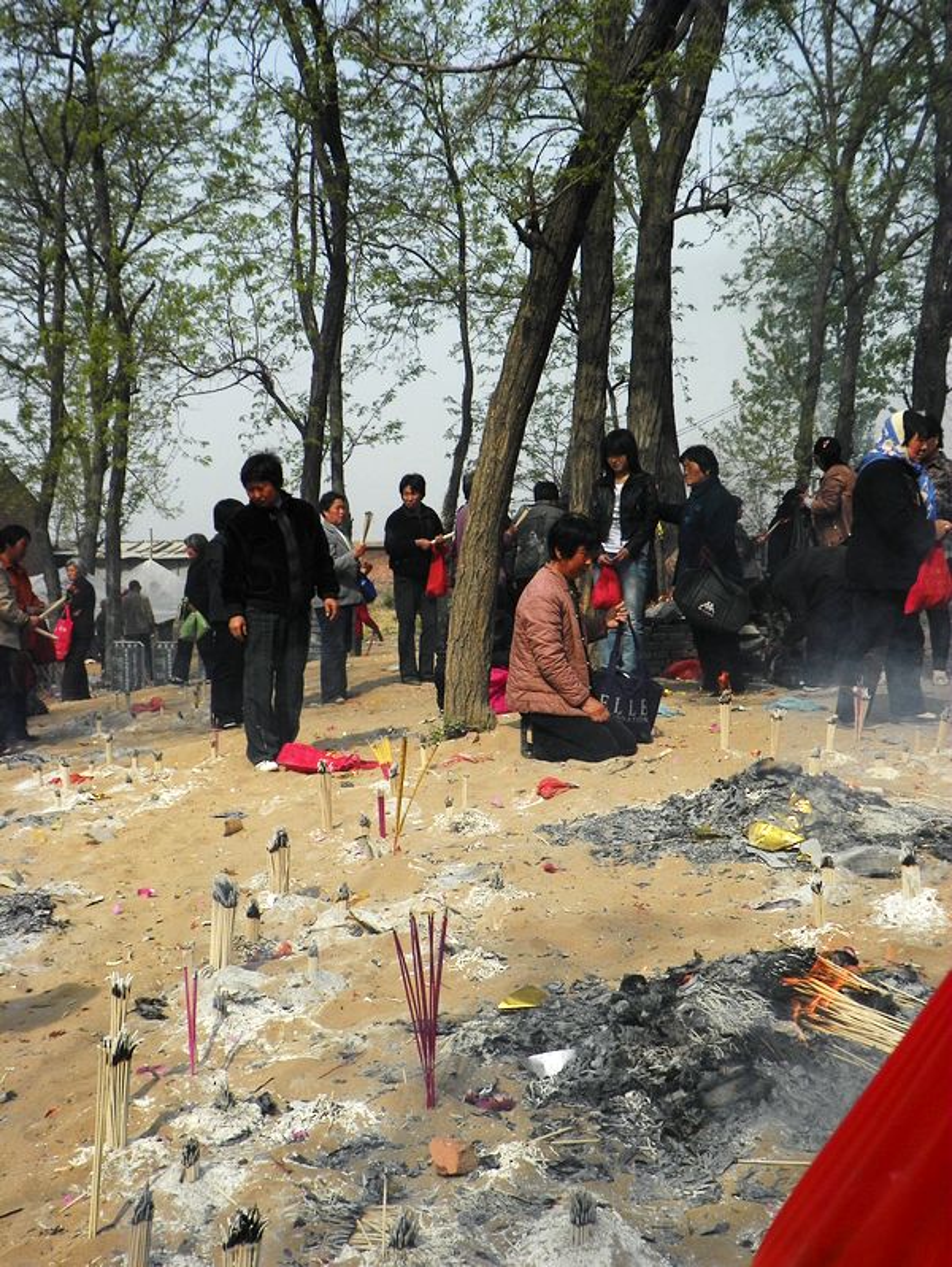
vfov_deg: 46.8
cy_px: 634
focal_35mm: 40
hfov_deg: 36.0
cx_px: 476
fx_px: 1464
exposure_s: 1/1000
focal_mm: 7.1
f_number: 4.5
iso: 64
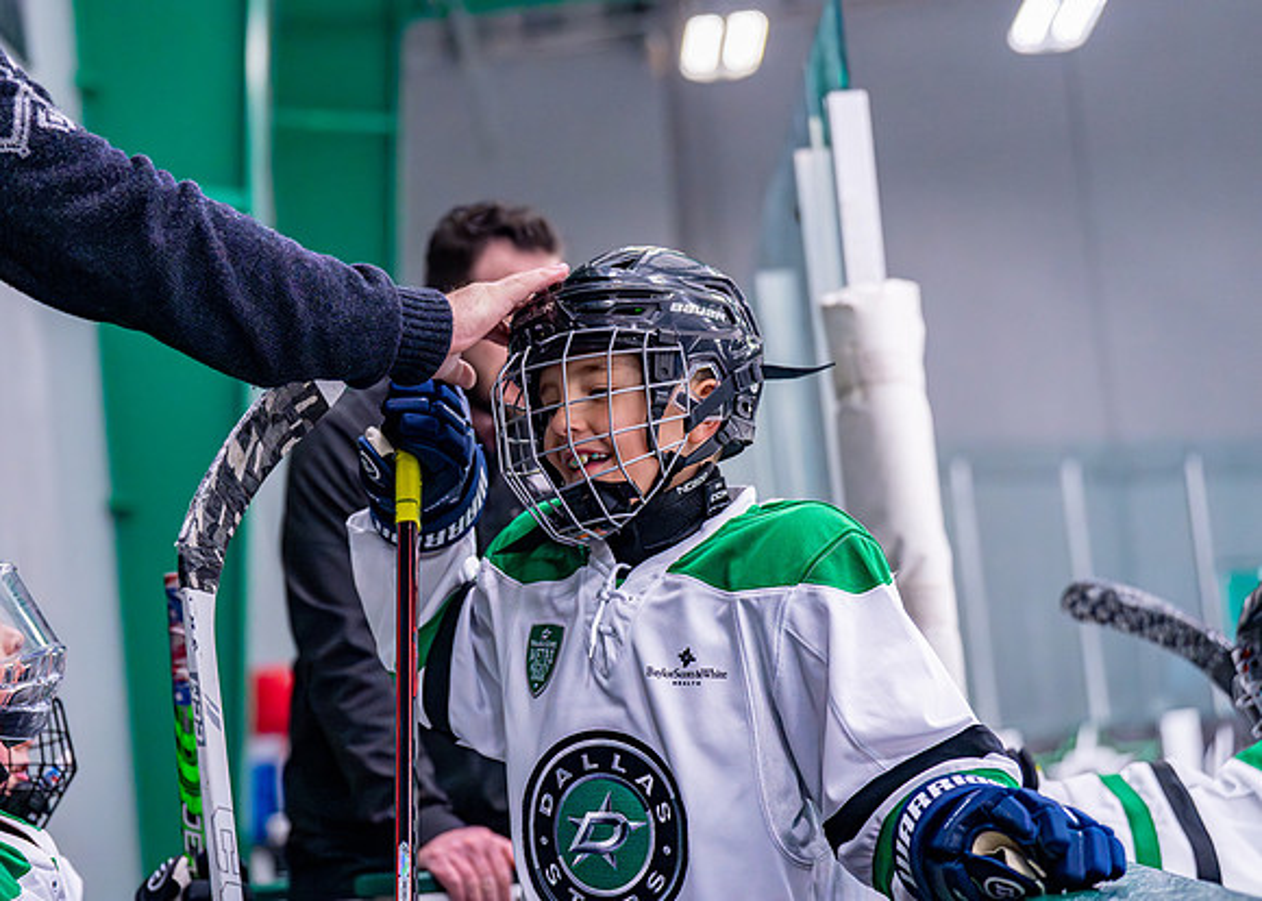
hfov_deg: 25.4
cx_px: 553
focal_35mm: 78
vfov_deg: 18.3
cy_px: 423
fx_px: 2794
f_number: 2.8
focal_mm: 70
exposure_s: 1/1250
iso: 2500
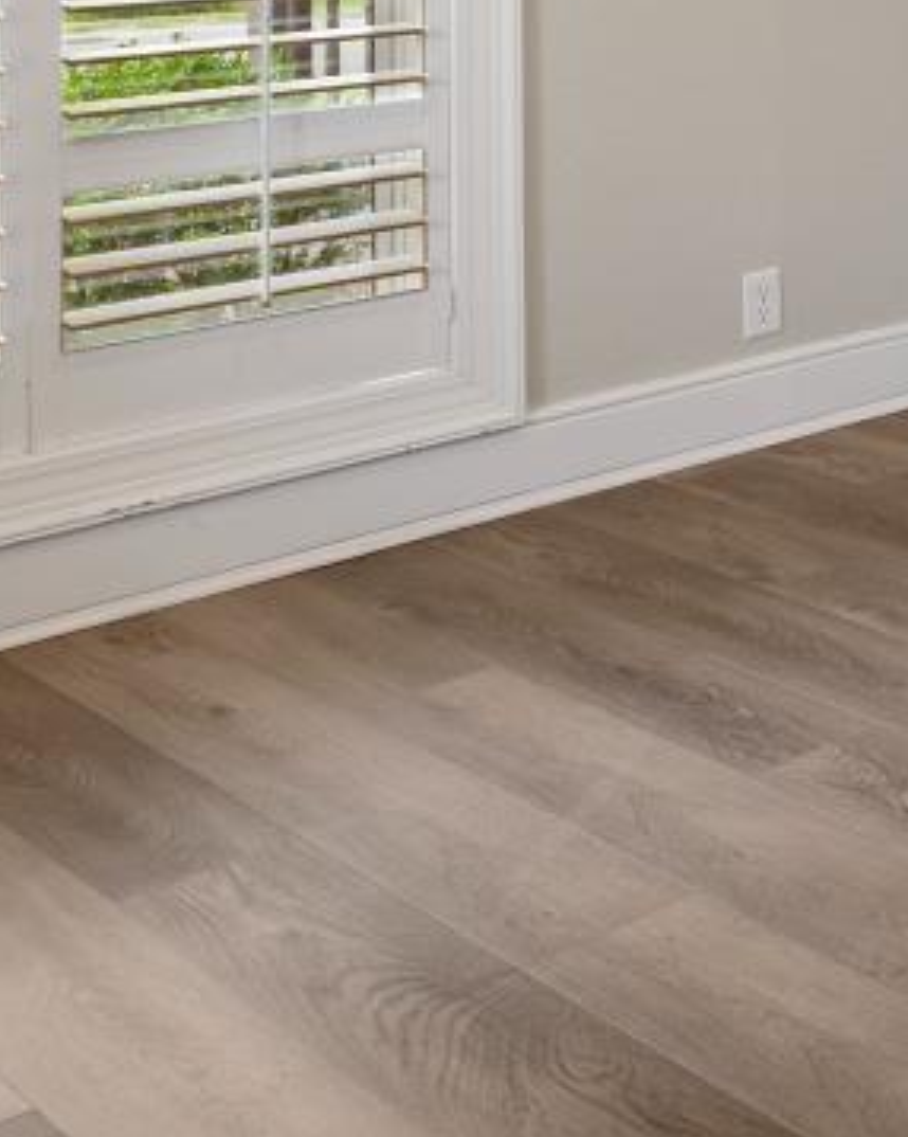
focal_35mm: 63
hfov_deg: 18.7
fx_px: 2118
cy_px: -194
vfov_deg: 26.9
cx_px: 1641
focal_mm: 16
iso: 1250
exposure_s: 1/400
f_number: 5.6
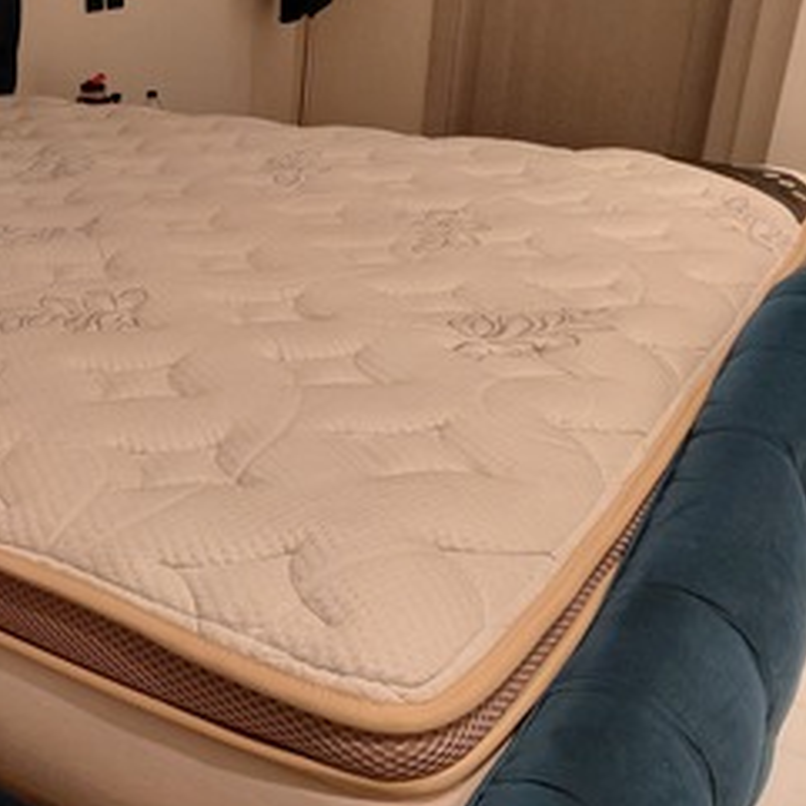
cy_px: 426
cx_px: 52
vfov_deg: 40.0
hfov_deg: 37.0
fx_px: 1106
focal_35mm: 42
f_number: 1.8
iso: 200
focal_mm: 4.69
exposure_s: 1/50.1
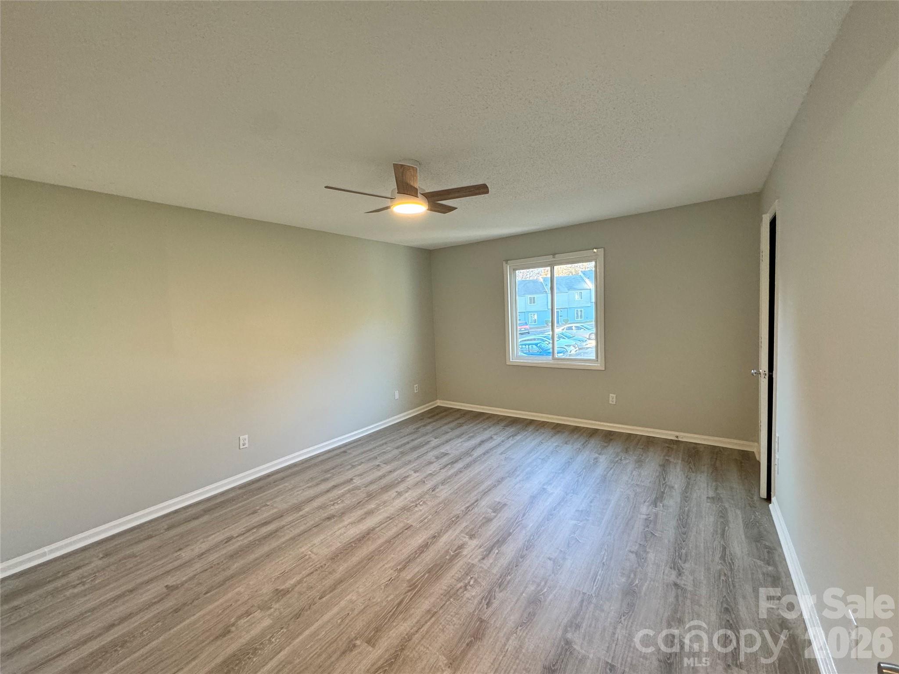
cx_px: 450
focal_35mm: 14
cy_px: 337
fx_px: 364
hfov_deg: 102.1
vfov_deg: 85.7
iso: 250
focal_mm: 2.22
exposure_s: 1/60
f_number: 2.2
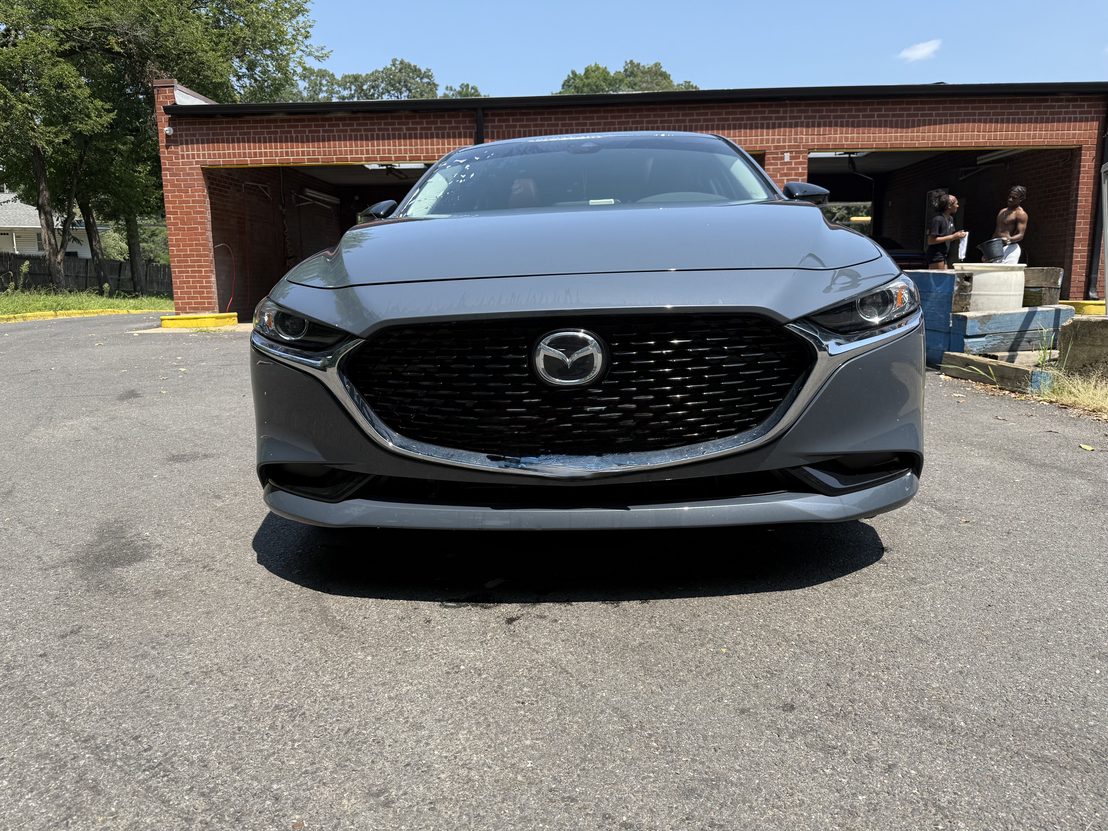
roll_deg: +1.1
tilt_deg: -8.5
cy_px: 416
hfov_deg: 71.6
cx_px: 554
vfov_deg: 56.8
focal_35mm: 24
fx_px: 768
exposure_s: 1/2053
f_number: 1.78
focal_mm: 6.76
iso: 80
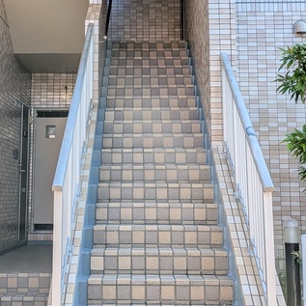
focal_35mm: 67
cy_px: 76
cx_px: 121
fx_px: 670
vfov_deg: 25.4
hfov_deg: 25.7
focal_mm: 4.53
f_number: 1.7
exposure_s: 1/437
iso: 29
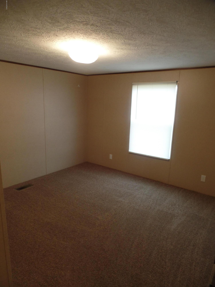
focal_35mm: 23
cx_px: 108
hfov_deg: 58.9
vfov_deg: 73.9
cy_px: 144
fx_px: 190
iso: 200
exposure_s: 1/30
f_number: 2.8
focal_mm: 4.1
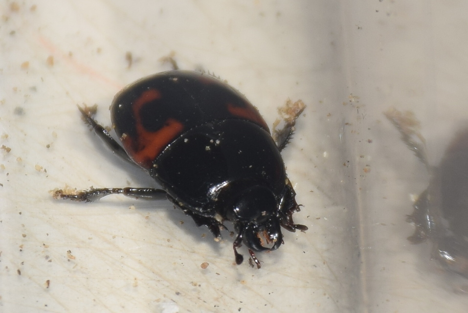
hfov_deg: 9.8
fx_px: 2732
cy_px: 156
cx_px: 234
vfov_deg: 6.6
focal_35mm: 210
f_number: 8
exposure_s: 1/60
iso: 100
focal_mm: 140
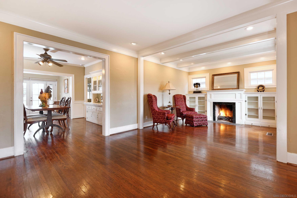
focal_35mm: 16
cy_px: 99
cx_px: 148
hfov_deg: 96.7
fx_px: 132
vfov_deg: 73.8
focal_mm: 16
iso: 100
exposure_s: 1/8
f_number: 5.6
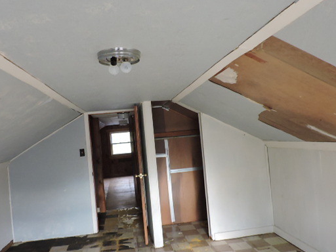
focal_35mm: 30
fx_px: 291
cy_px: 133
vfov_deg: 46.8
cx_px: 152
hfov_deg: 59.8
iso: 560
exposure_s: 1/60
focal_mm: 4.3
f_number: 3
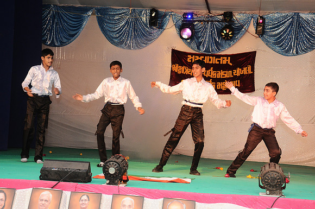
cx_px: 158
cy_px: 104
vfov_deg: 18.1
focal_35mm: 75
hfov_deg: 27.0
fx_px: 655
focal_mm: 50
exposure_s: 1/125
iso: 640
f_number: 10
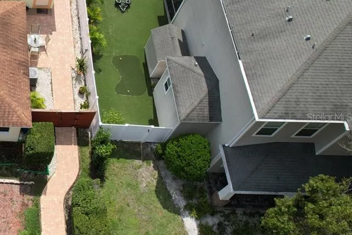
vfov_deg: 25.5
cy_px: 117
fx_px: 518
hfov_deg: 31.5
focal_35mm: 53
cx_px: -70
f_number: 2.8
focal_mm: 8.38
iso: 100
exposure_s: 1/50
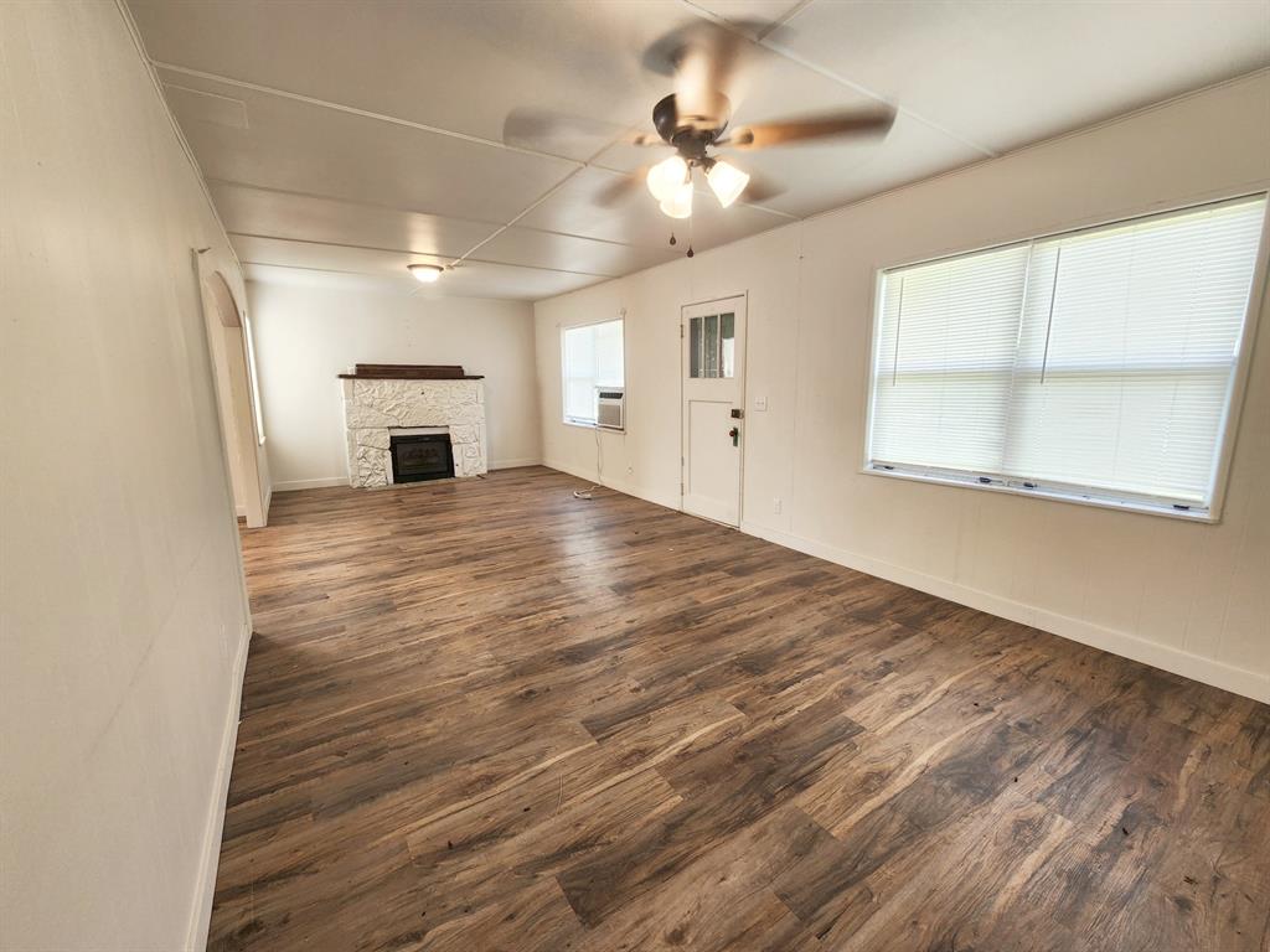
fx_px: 477
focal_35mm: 13
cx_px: 635
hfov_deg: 106.2
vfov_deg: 89.9
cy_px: 476
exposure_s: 1/60
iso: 80
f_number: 2.2
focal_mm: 2.2
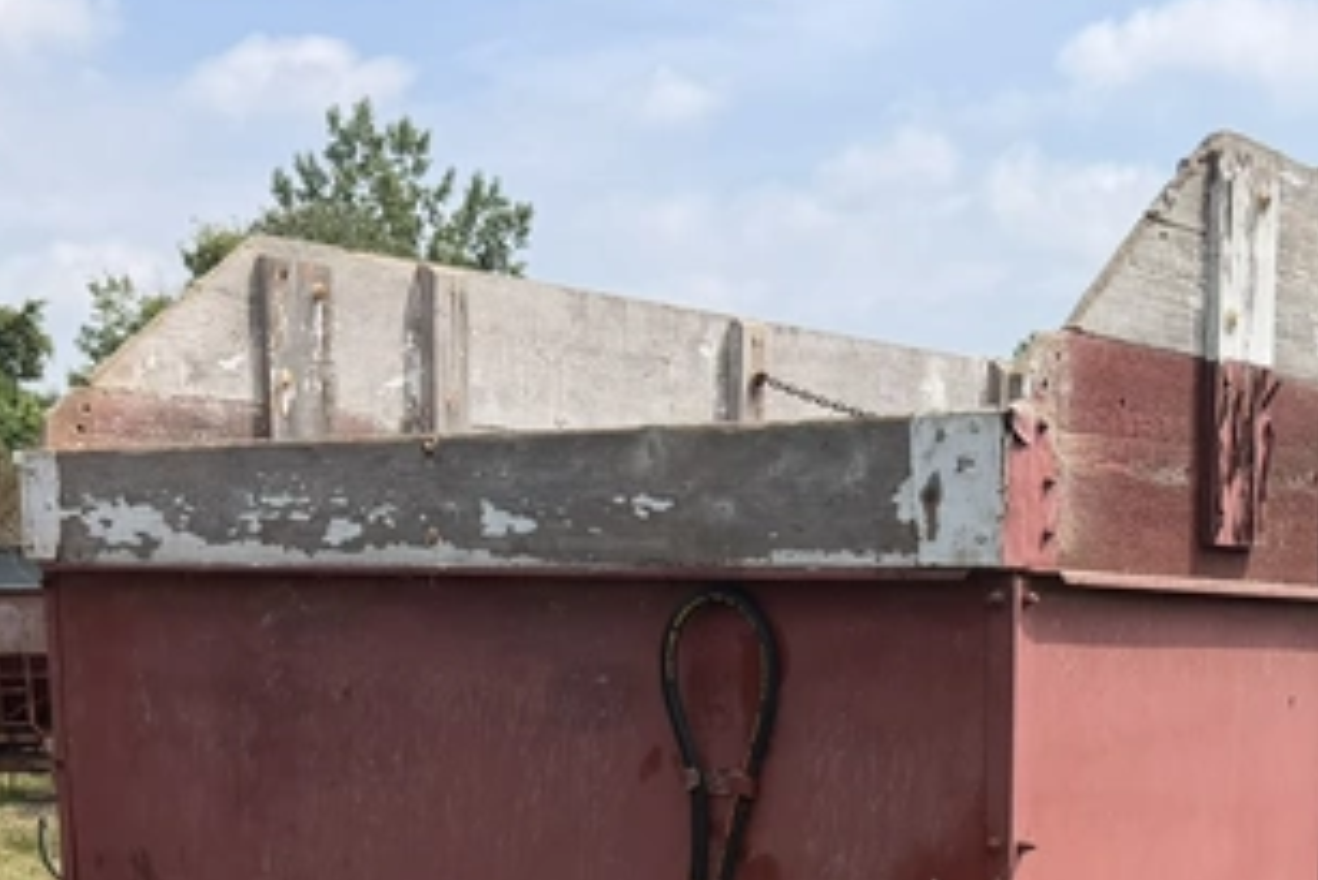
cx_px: 979
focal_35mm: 61
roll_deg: -1.1
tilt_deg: -9.6
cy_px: 1041
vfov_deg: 20.9
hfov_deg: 32.3
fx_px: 2234
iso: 100
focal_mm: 6.76
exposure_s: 1/3584
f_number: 1.78
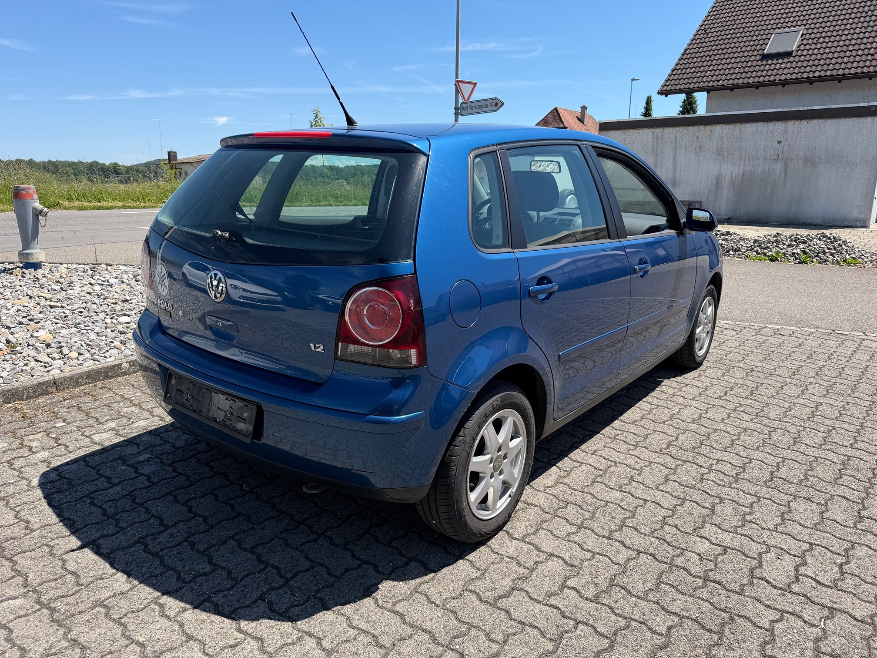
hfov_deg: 71.6
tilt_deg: -12.6
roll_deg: -0.4
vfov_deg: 56.8
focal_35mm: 24
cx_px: 438
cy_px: 329
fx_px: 608
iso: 80
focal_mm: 6.76
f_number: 1.78
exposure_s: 1/2907
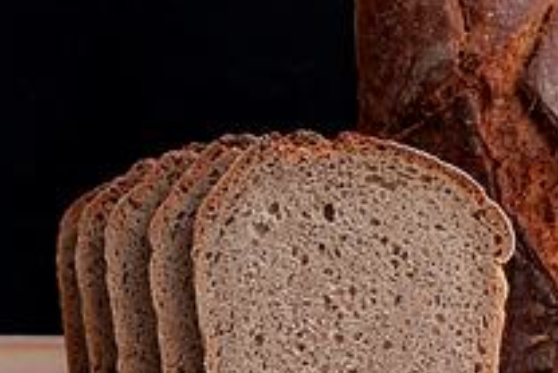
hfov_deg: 20.3
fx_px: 1551
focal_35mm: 100
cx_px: 373
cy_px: 56
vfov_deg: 13.6
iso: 640
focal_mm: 25
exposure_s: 1/100
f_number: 3.2
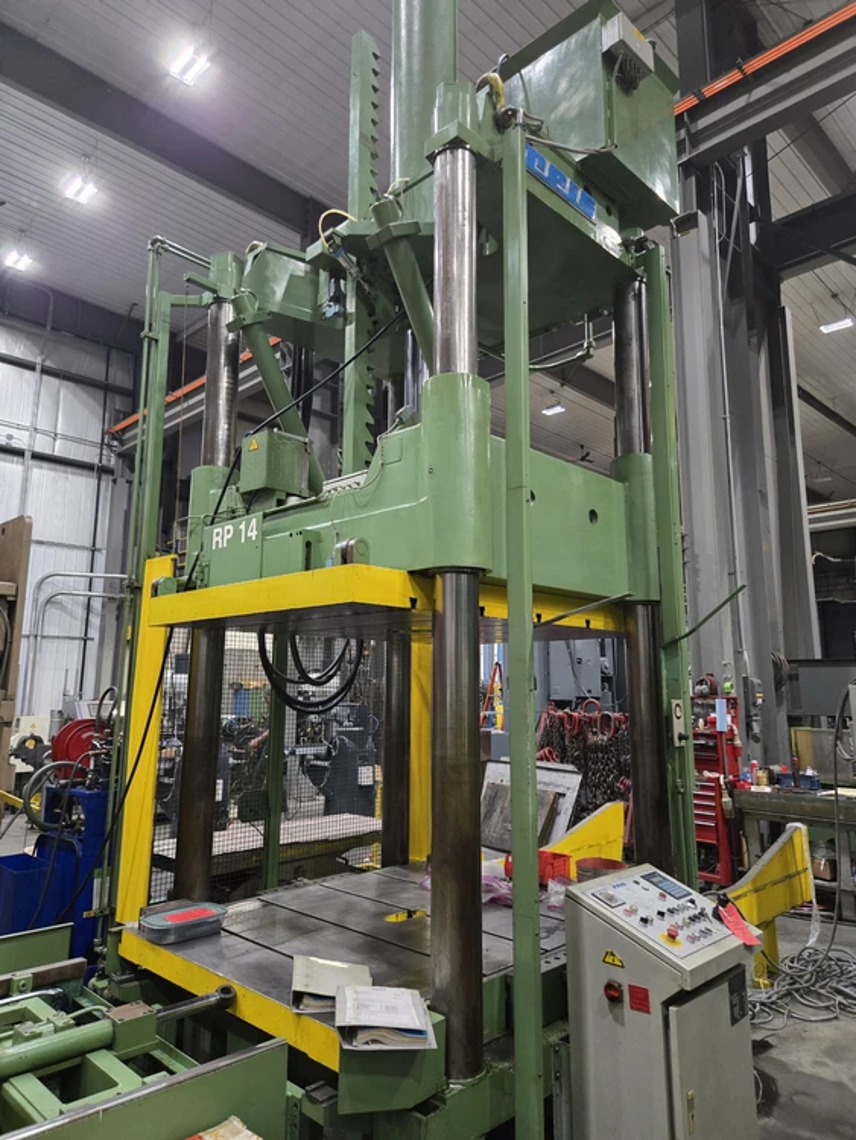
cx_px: 428
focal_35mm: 23
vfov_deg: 73.9
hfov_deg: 58.9
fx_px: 758
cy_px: 570
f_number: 1.8
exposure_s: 1/60
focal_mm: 5.4
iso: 640
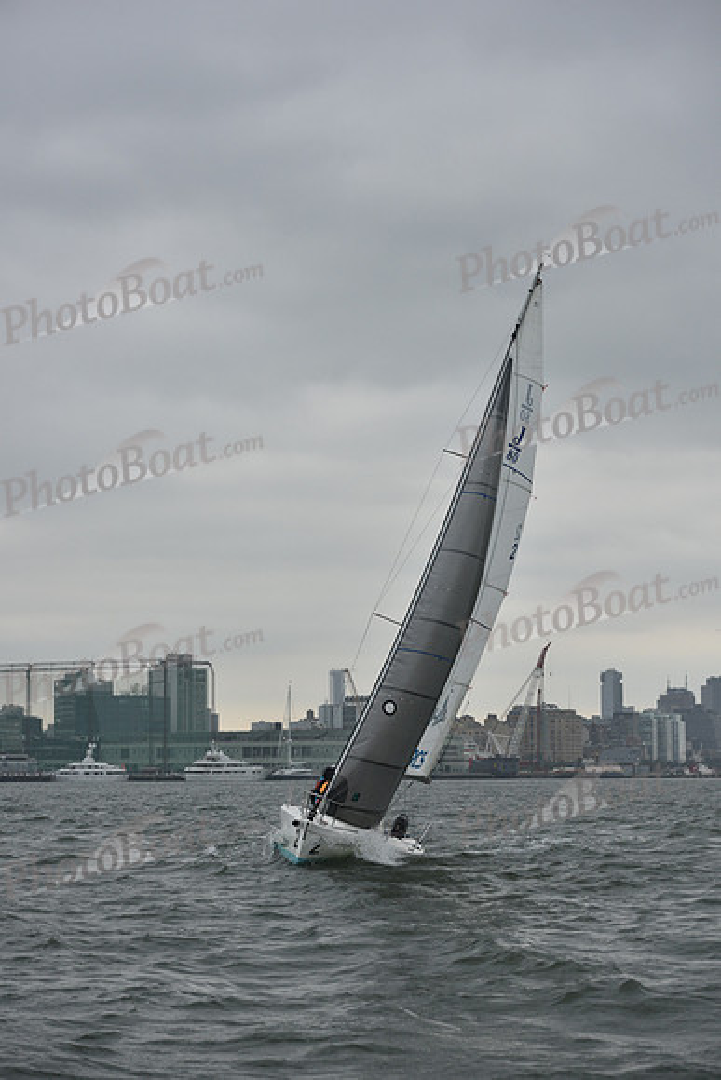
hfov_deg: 19.5
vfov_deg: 28.8
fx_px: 2101
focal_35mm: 70
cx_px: 360
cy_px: 540
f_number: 6.3
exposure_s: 1/800
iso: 320
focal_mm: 70
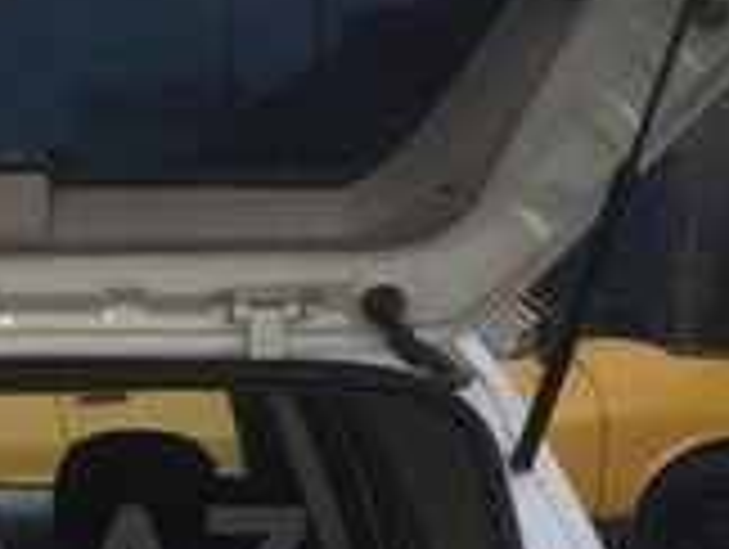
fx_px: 2489
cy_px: 574
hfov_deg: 16.0
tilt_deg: -5.1
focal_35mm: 118
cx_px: -153
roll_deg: +0.9
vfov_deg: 12.4
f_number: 2.2
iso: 40
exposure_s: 1/33
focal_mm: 4.15
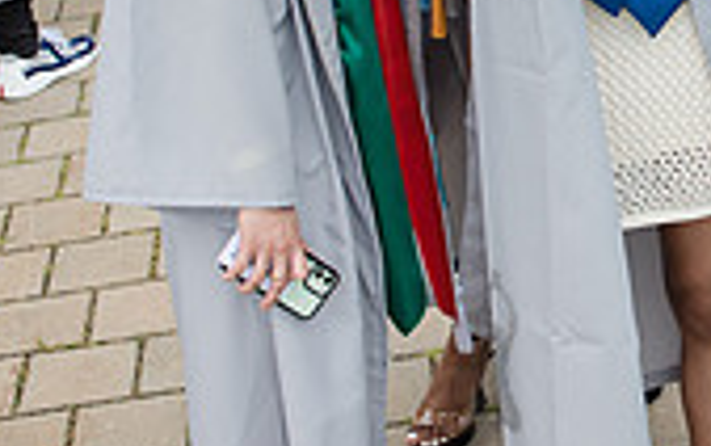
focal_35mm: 116
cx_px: 664
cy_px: -77
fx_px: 2250
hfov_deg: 17.6
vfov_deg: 11.1
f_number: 5.6
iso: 200
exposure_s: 1/640
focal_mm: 29
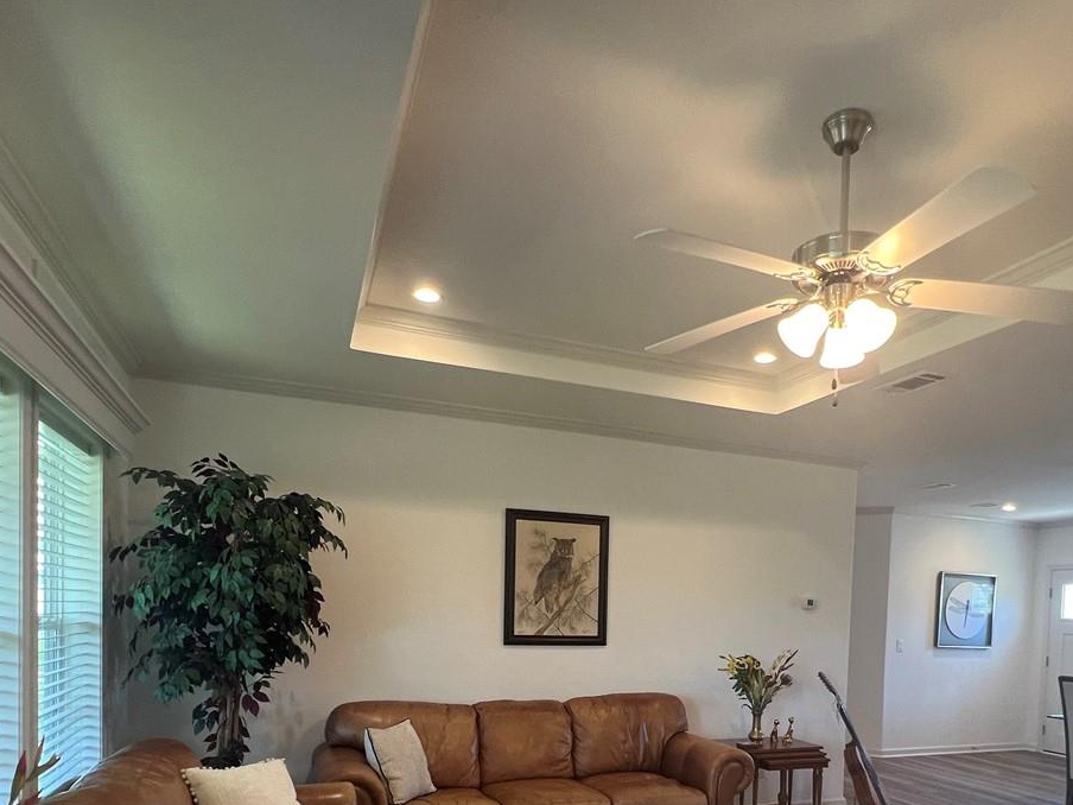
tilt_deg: -3.0
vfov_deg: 55.0
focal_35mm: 23
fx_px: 713
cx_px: 620
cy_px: 638
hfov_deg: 73.4
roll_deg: -1.7
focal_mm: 1.57
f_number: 1.8
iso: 125
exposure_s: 1/60
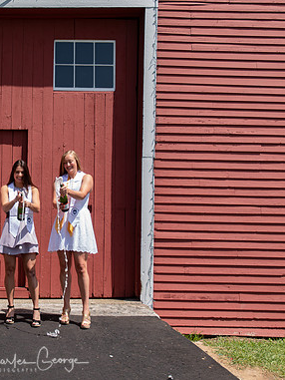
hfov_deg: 25.6
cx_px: 22
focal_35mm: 55
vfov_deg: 34.9
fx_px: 603
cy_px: 188
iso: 100
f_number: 5.6
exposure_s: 1/250
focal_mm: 25
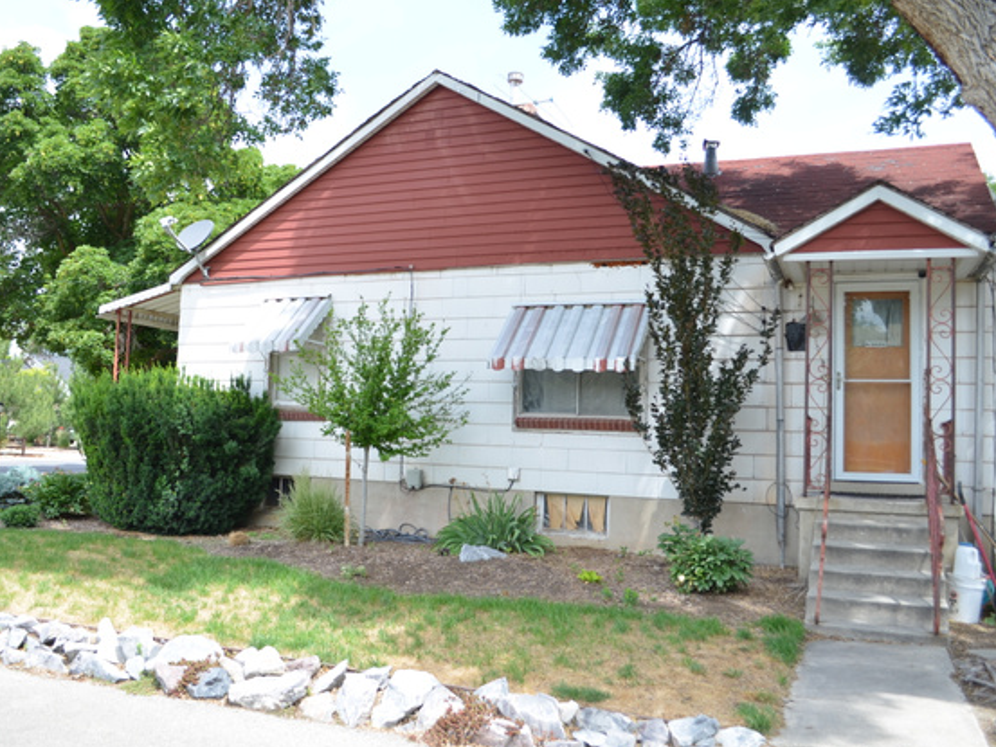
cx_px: 452
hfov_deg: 59.8
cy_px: 376
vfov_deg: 46.8
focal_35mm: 30
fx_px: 863
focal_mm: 18
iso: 100
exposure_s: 1/200
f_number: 4.5
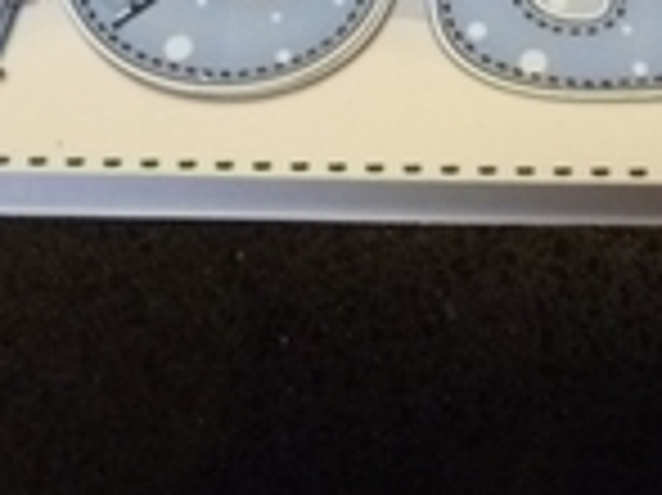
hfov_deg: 21.5
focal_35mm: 86
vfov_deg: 16.2
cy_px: -155
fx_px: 1643
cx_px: 739
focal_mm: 5
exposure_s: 1/40
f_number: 3.3
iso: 800
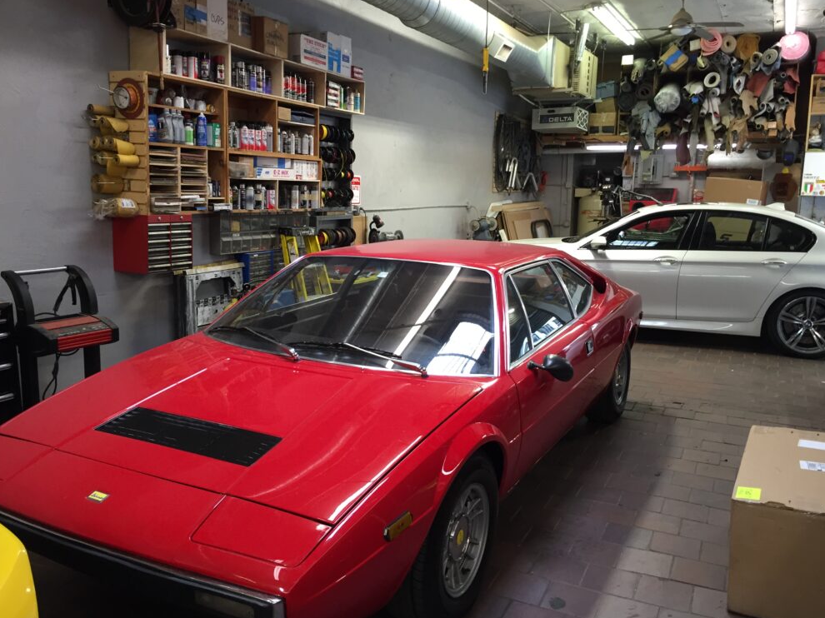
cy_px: 304
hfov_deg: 60.0
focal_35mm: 30
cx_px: 420
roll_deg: -1.1
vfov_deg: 46.8
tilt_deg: -7.9
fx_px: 715
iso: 100
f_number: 2.2
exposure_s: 1/30
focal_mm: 4.15
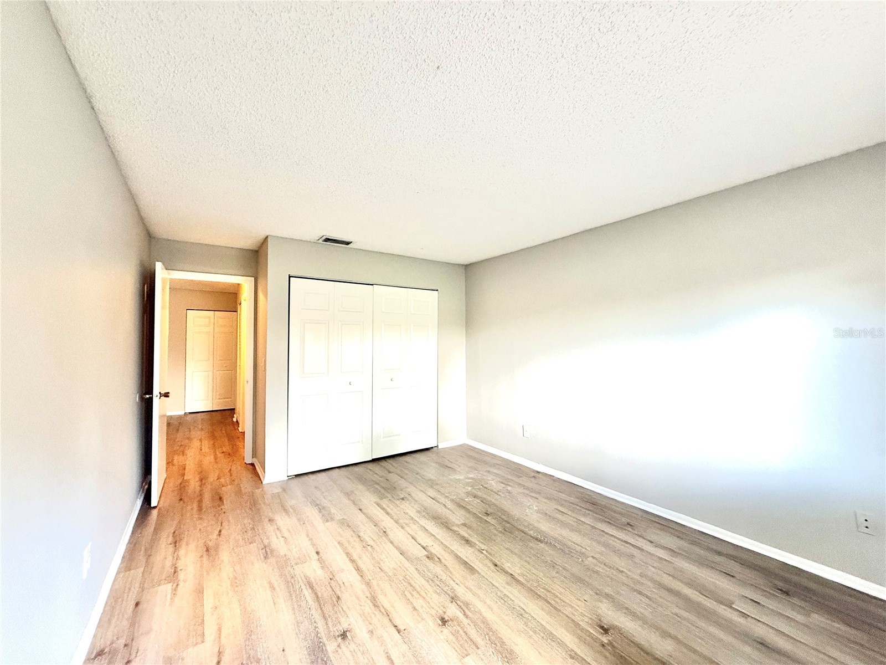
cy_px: 332
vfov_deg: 85.7
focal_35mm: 14
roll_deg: +0.2
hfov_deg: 102.1
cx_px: 443
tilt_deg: +3.1
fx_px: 358
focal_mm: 2.22
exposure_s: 1/85
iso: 320
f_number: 2.2
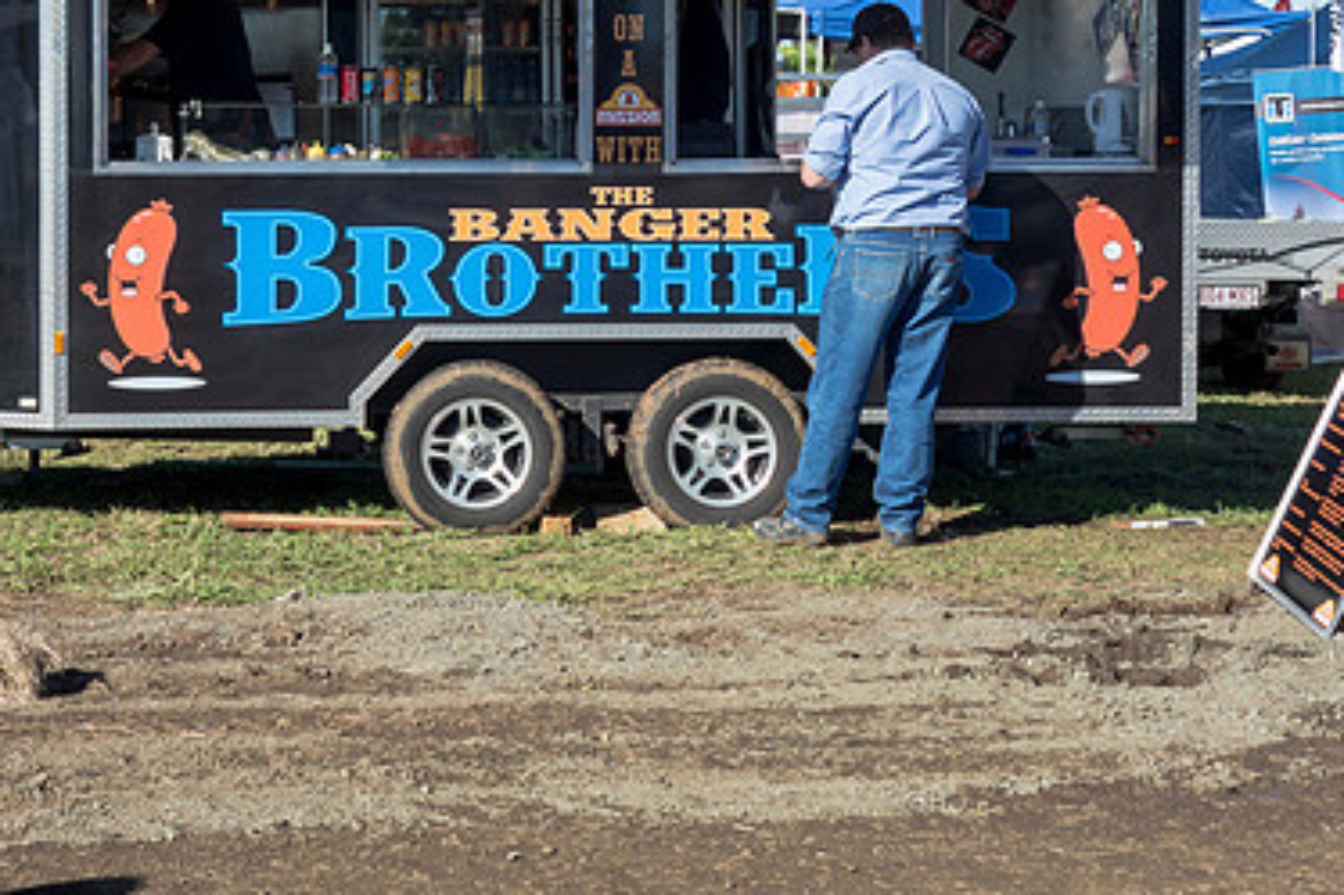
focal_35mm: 59
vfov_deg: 23.0
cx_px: 571
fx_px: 2202
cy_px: 376
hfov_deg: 33.9
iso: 125
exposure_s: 1/500
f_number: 5.6
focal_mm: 14.23
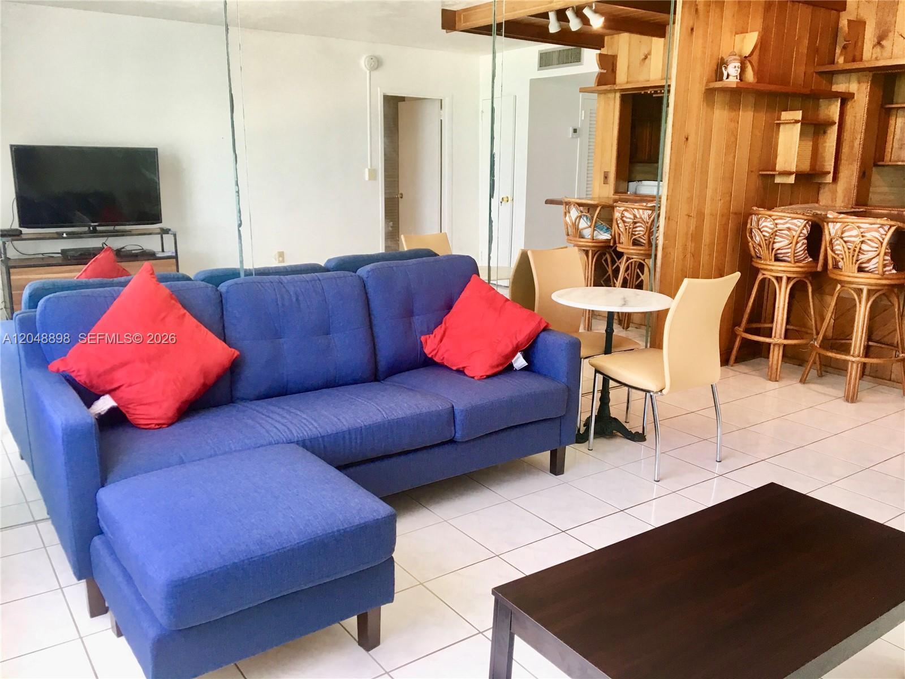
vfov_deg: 48.2
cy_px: 340
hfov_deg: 61.7
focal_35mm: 29
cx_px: 452
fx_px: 758
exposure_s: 1/30
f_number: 2.2
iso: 32
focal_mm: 4.15
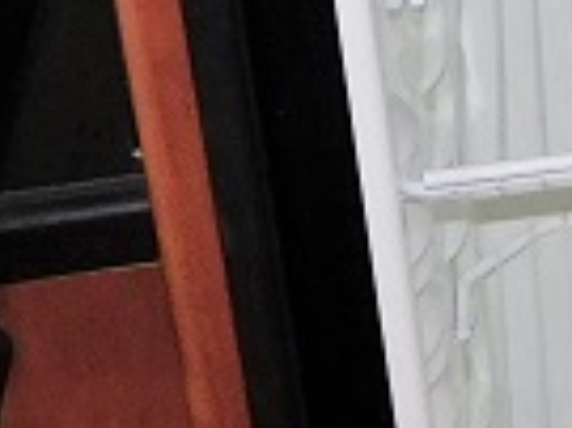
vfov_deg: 8.5
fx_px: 2823
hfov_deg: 10.0
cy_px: -199
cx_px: 1411
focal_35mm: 171
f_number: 3
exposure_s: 1/30
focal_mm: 4
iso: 200
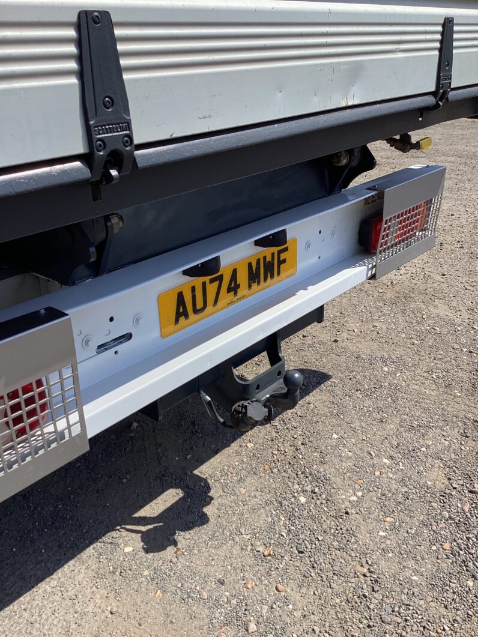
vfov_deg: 58.3
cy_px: 318
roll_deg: +1.7
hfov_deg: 45.5
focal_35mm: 31
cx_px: 239
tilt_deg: -26.7
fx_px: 571
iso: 25
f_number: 2.4
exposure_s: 1/1508
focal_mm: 3.3
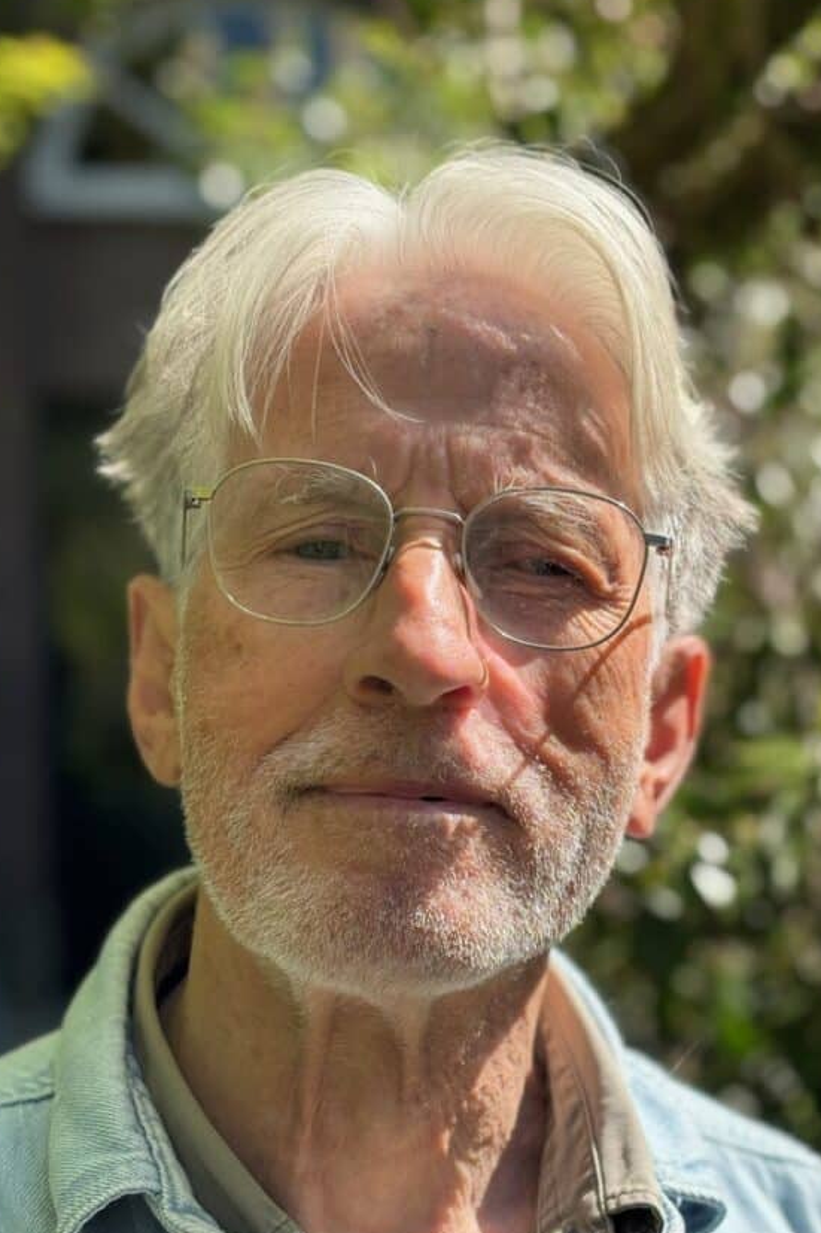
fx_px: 2293
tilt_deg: +1.1
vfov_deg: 30.1
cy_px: 671
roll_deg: -0.2
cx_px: 478
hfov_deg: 20.3
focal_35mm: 67
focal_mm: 5.96
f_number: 1.6
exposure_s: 1/858
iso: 32
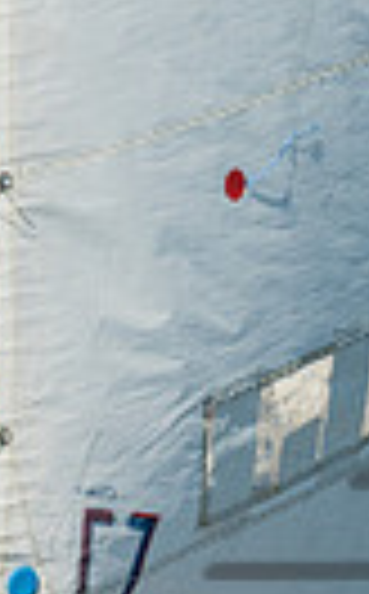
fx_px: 11571
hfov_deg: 1.8
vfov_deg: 2.9
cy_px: 491
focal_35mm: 716
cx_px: -95
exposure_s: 1/250
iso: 250
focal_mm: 115
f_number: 10
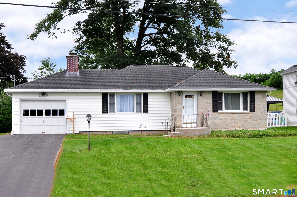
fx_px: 247
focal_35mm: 30
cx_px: 148
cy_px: 98
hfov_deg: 62.0
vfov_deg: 43.5
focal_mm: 20
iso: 320
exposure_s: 1/200
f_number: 8
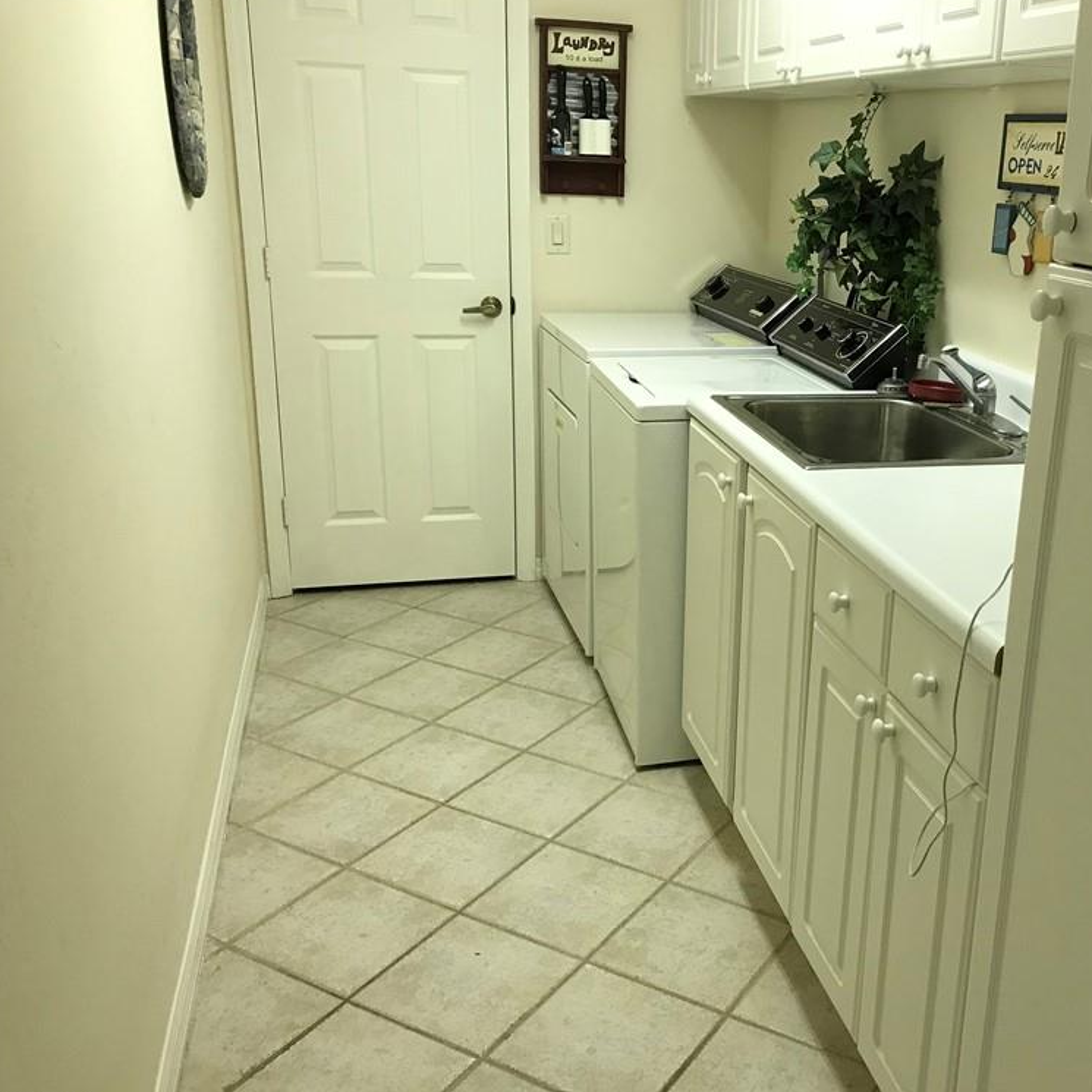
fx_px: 1213
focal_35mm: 34
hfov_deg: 47.6
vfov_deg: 48.4
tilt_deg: -17.1
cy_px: 553
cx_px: 737
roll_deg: -1.5
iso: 32
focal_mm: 3.99
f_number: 1.8
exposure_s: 1/30
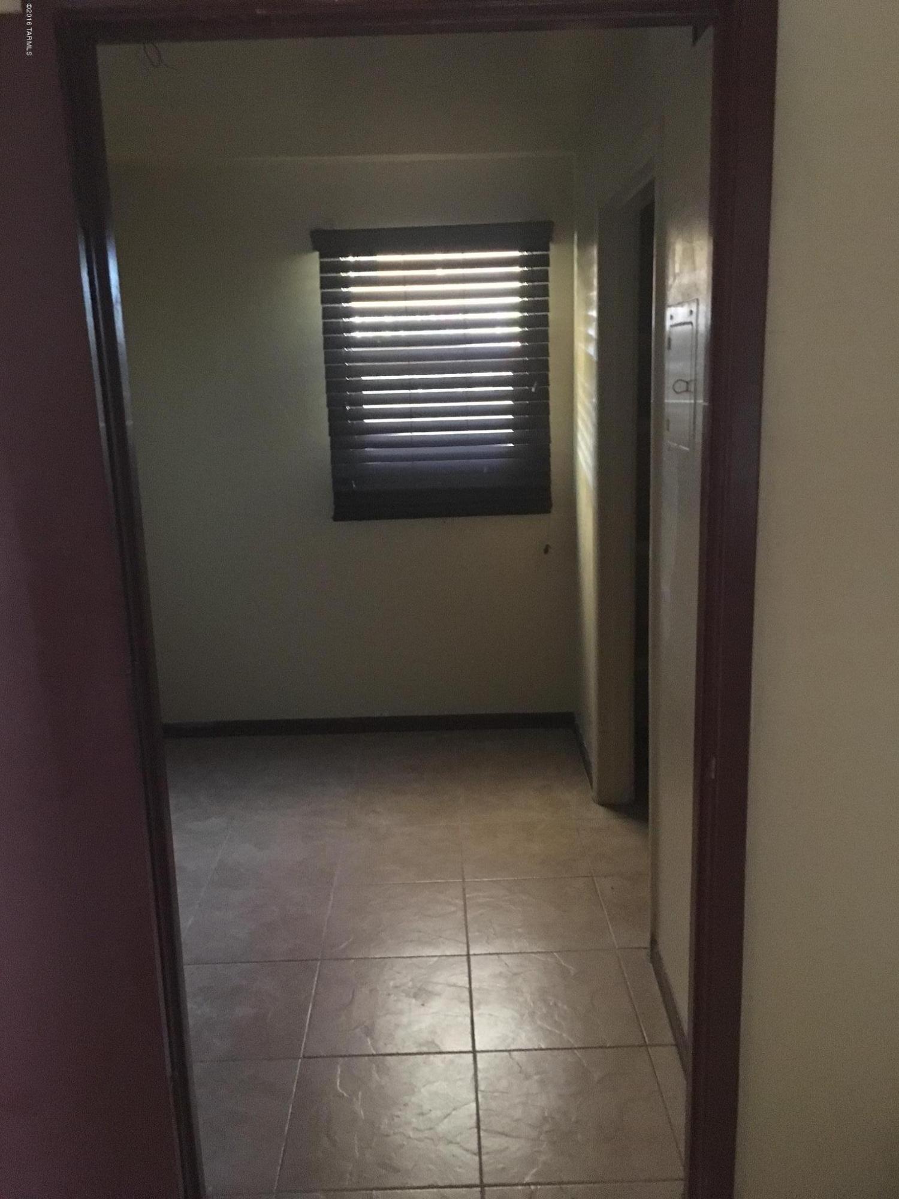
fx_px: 1004
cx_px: 450
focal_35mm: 29
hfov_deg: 48.2
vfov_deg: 61.7
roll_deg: +2.7
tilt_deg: -15.0
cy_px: 600
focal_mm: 4.15
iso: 400
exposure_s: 1/15
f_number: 2.2
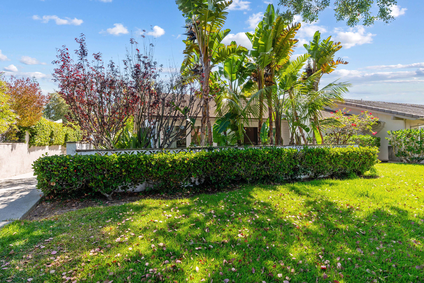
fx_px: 224
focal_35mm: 19
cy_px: 142
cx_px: 212
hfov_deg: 86.9
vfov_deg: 64.6
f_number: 5
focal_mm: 19
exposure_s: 1/250
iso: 125
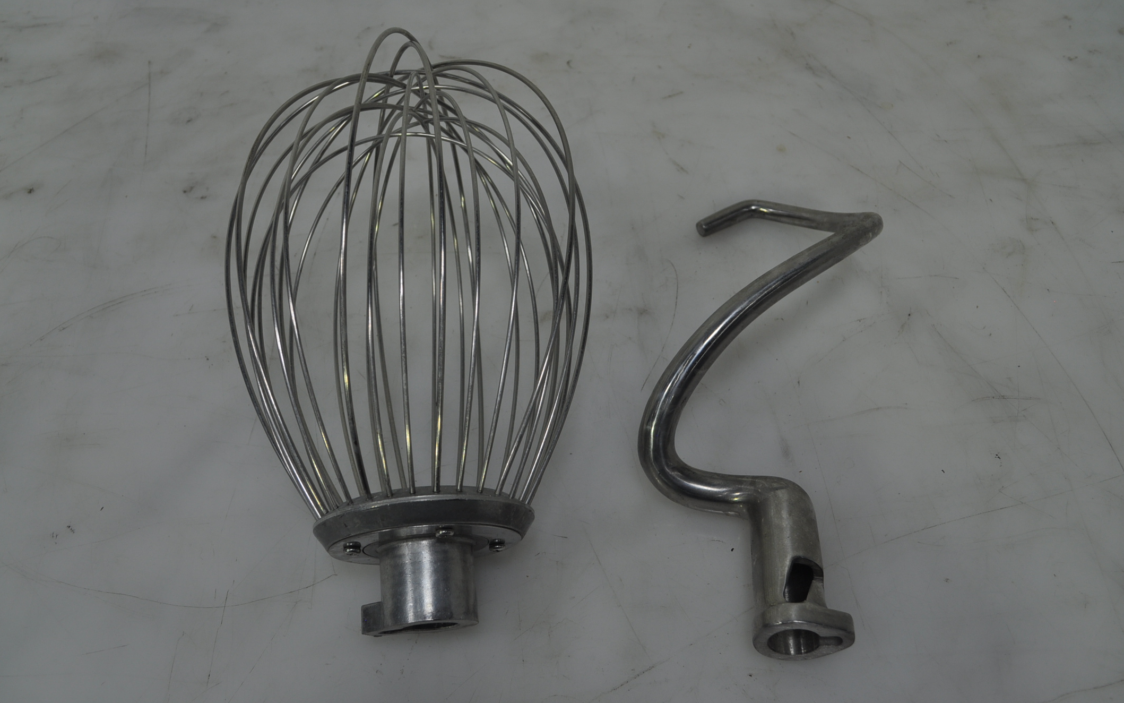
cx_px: 559
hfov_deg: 56.7
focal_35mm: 34
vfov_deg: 37.3
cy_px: 344
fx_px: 1042
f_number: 5.6
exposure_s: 1/125
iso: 220
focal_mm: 22
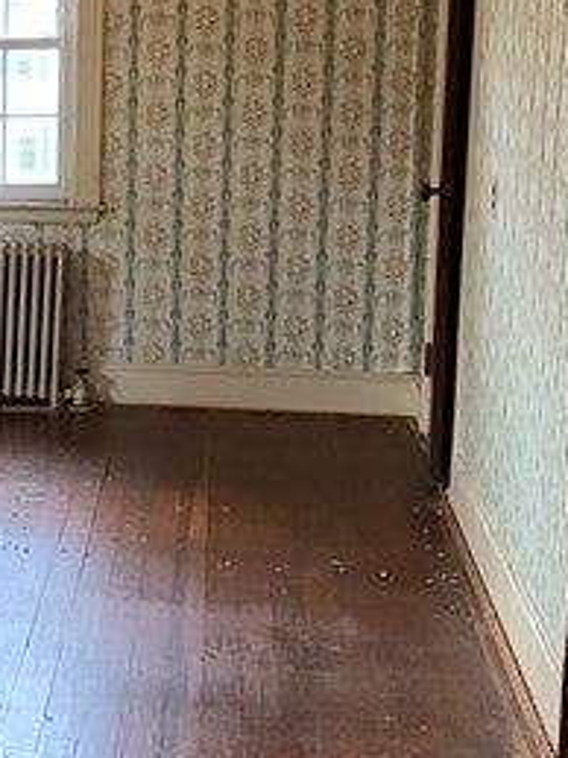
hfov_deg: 17.7
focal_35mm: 77
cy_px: 339
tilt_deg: -9.5
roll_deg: +0.4
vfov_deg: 25.3
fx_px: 1686
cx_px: -202
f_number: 1.8
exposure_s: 1/60
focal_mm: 4.25
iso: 200
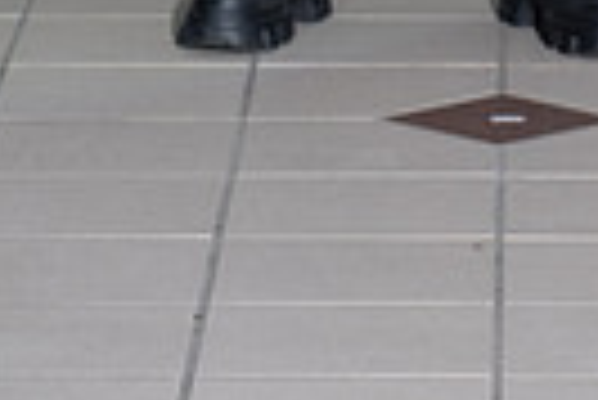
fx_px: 6302
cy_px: -544
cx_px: 400
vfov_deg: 3.6
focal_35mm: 379
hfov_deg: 5.4
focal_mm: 112
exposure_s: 1/125
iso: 1250
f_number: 5.6
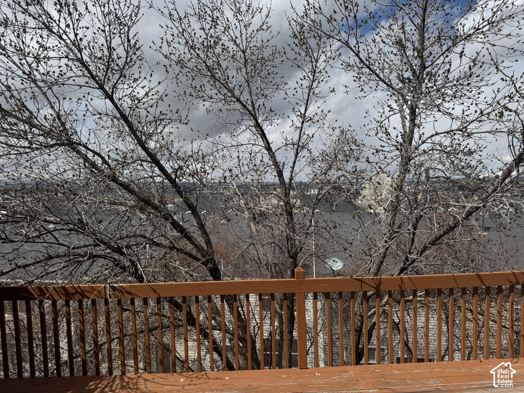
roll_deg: +1.4
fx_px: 363
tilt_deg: -2.1
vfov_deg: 56.8
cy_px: 196
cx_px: 262
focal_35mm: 24
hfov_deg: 71.6
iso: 80
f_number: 1.78
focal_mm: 6.76
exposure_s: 1/7937
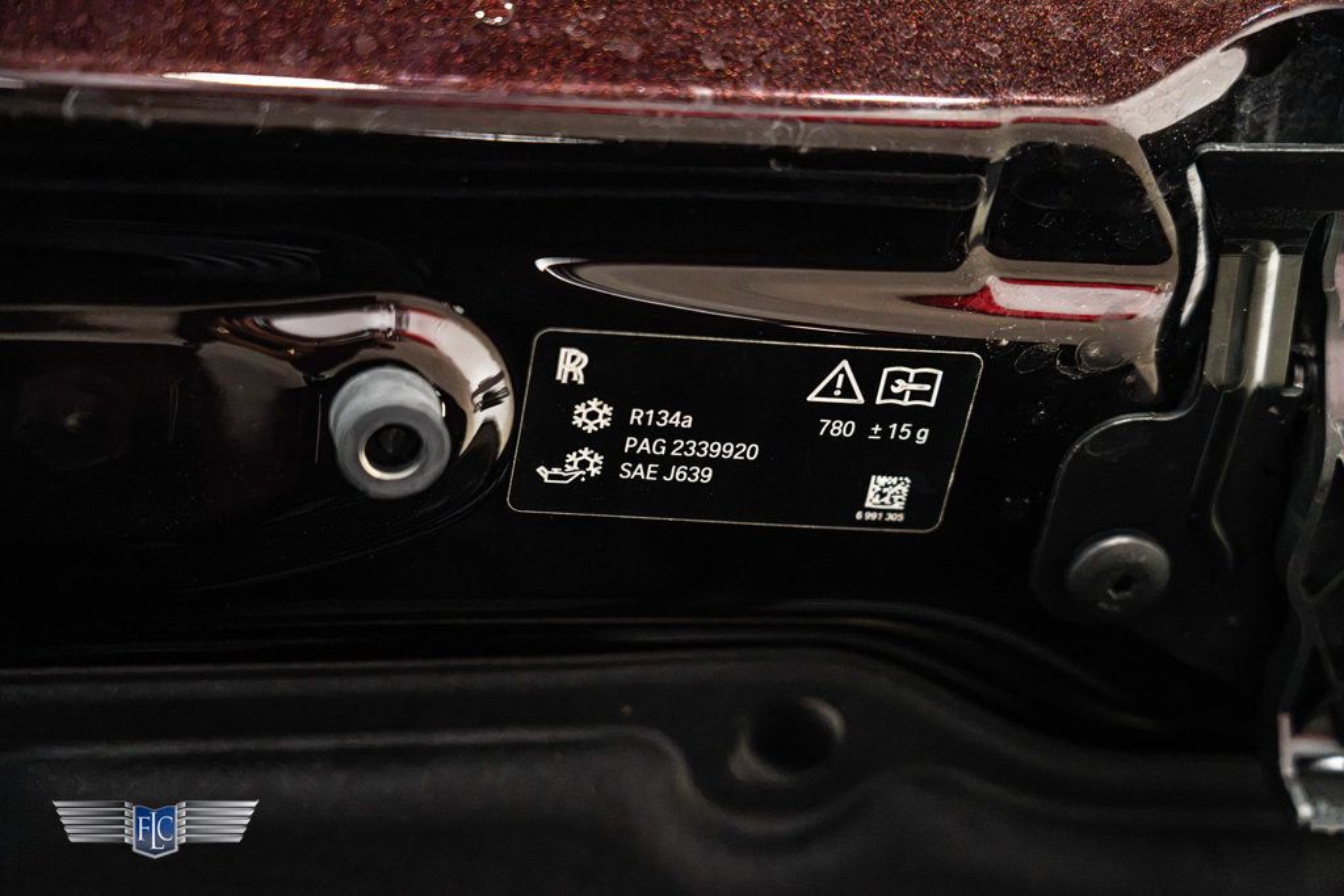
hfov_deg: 24.8
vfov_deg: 16.7
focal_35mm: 82
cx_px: 672
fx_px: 3062
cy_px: 448
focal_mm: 82
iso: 1250
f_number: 4
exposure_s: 1/100
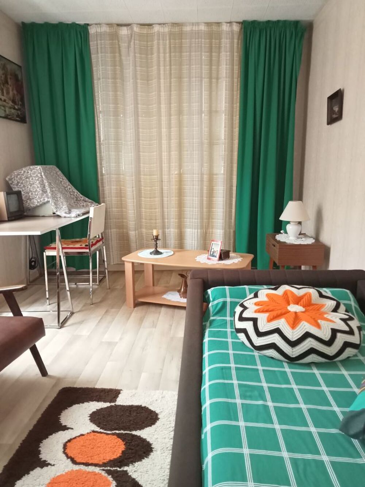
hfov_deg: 49.8
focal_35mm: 28
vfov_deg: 63.4
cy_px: 244
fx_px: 394
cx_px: 182
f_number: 2.2
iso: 1462
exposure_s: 1/25
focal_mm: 3.46
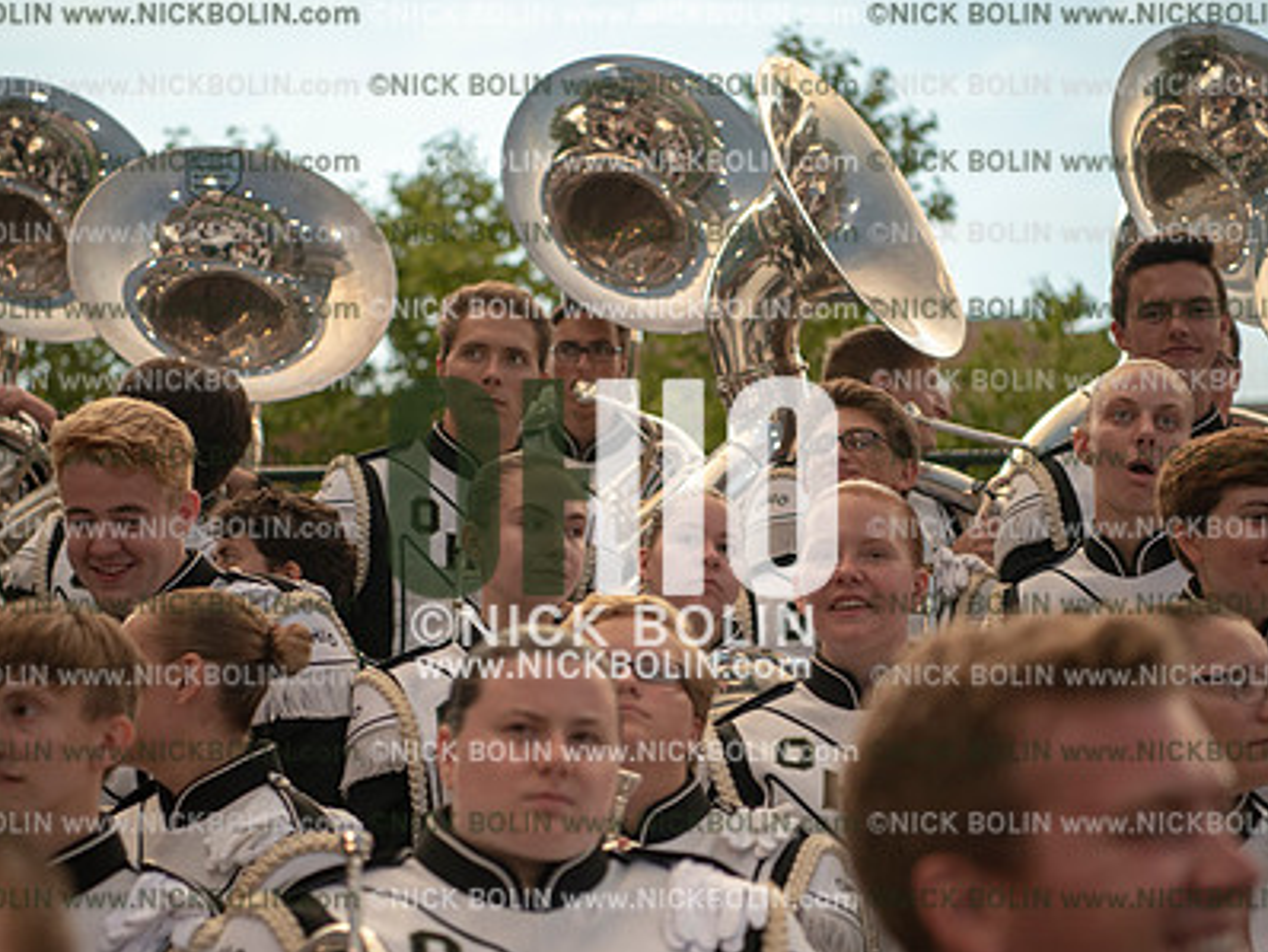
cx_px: 612
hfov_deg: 20.0
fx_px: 3592
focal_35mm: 98
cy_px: 530
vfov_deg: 15.1
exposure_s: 1/400
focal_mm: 70
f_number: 3.2
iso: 800
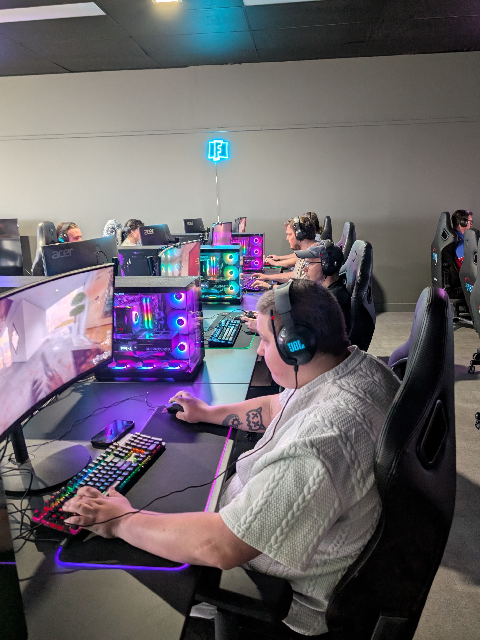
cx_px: 248
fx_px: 462
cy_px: 309
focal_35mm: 25
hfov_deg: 54.9
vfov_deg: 69.4
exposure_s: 1/100
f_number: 1.68
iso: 93
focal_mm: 6.9
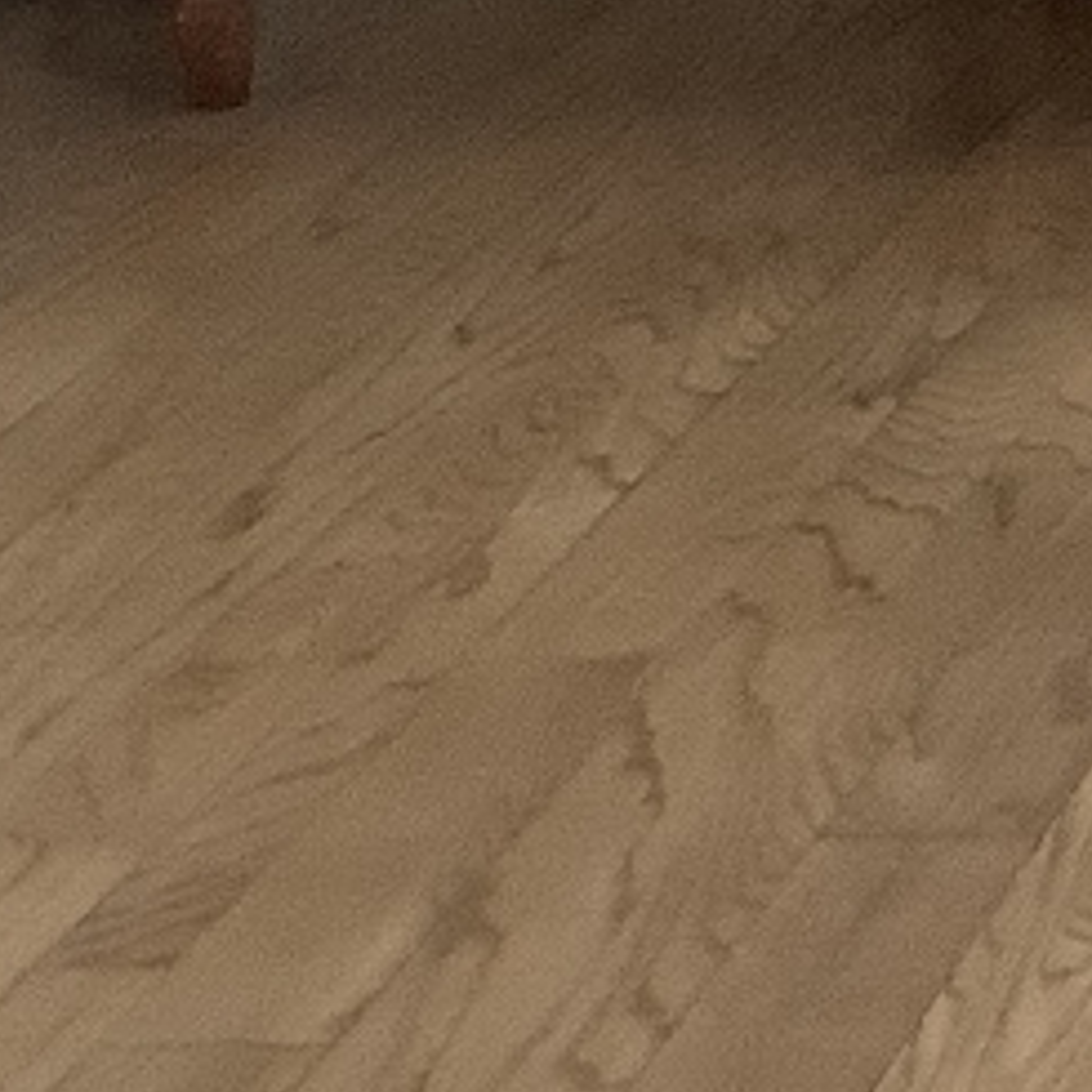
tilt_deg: -11.8
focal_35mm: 161
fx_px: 5746
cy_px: -682
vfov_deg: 10.4
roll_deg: +0.5
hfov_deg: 9.7
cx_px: 2572
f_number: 2.4
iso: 250
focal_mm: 3.3
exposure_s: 1/60
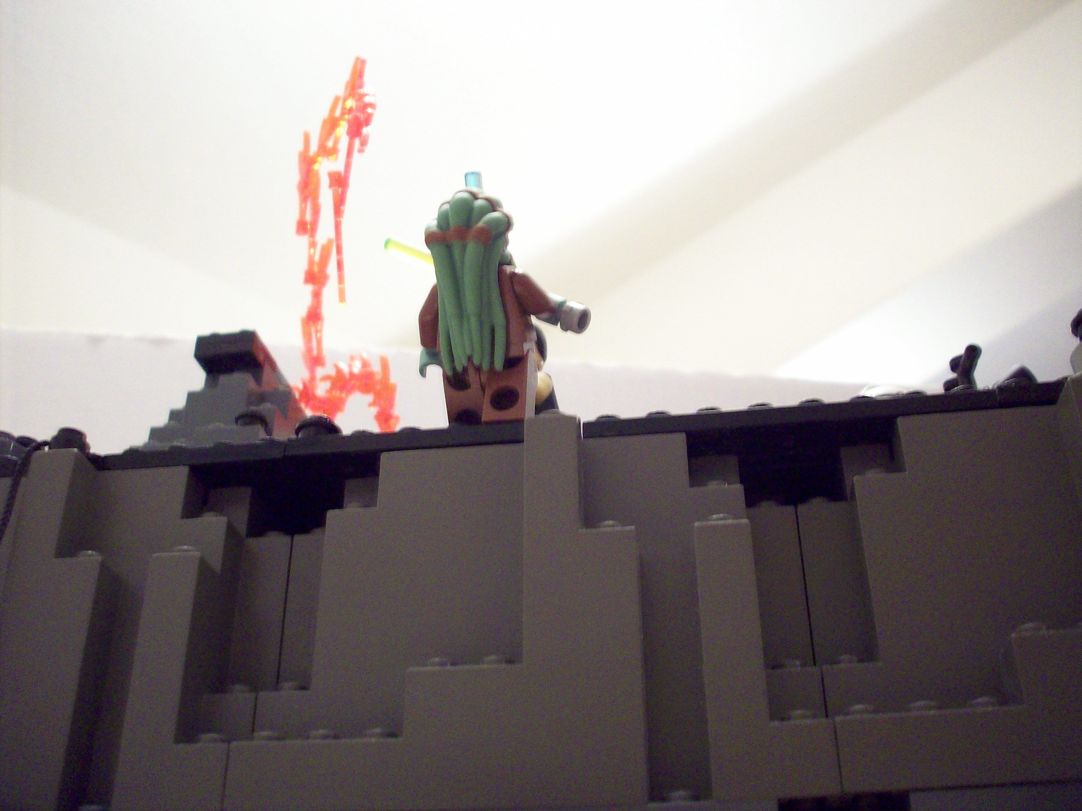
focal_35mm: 37
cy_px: 406
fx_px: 1157
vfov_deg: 38.7
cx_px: 541
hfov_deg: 50.1
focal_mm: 6.2
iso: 200
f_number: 2.8
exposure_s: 1/8
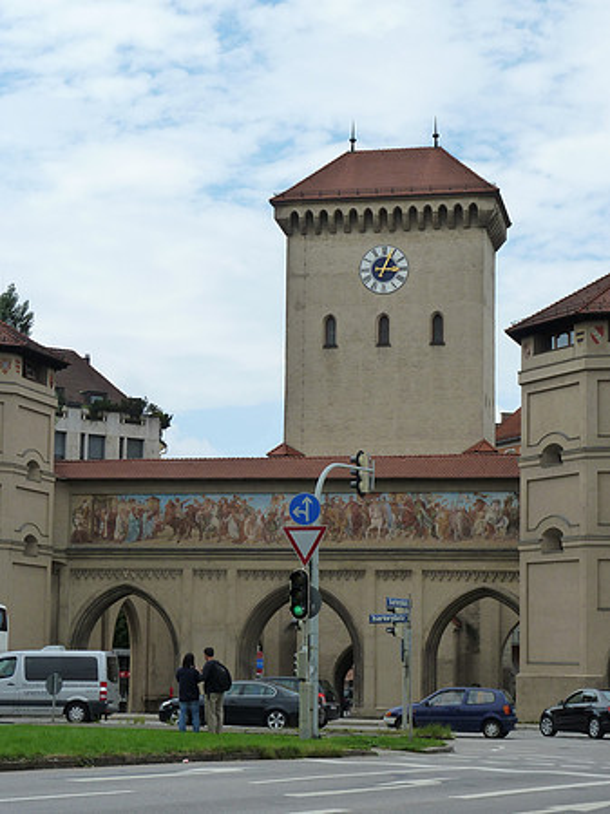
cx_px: 305
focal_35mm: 78
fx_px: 1834
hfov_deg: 18.9
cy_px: 407
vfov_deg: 25.0
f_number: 5
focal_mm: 12.8
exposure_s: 1/400
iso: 125
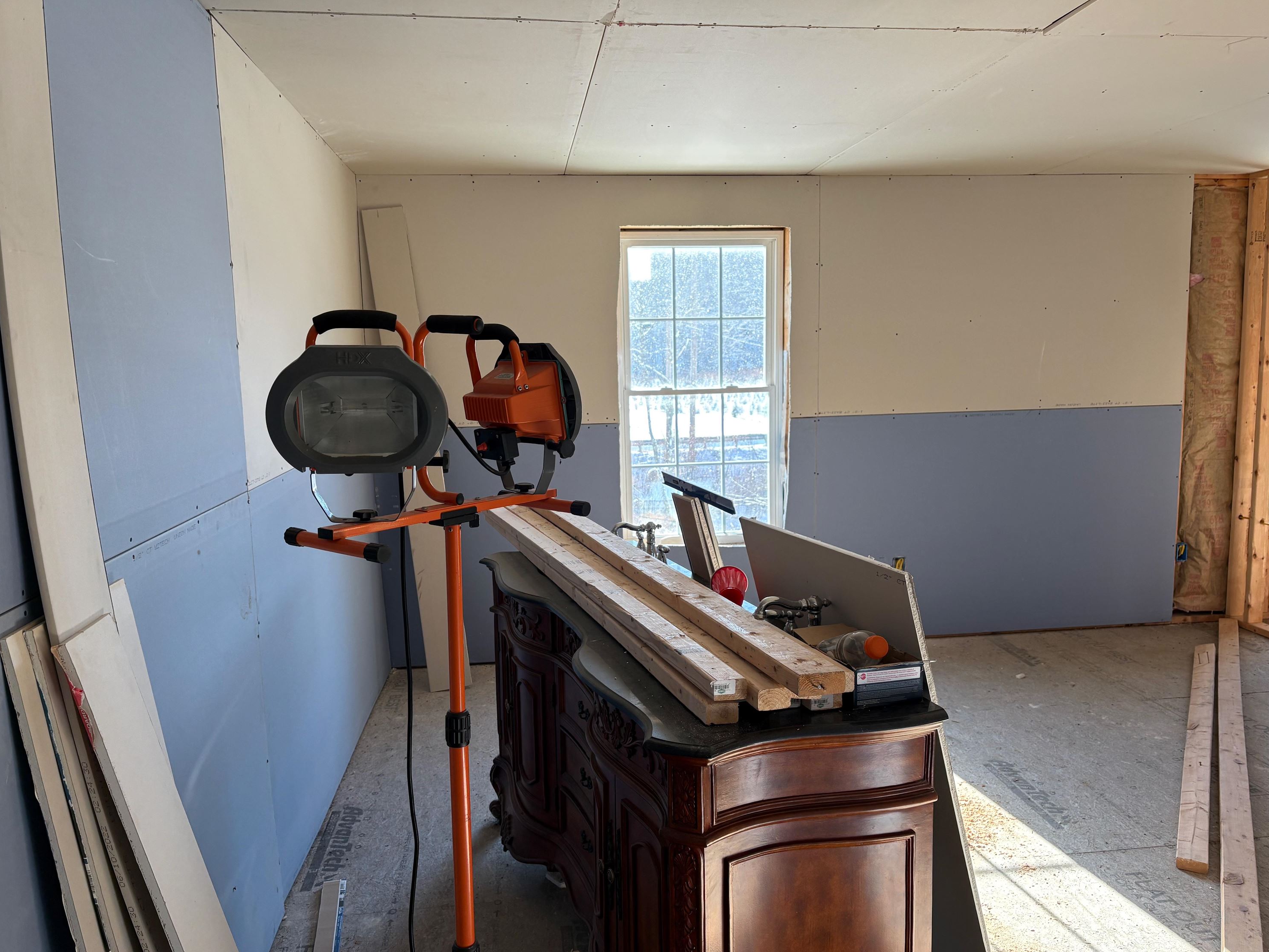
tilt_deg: -6.2
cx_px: 650
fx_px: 990
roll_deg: +1.7
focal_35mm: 27
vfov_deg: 51.4
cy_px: 486
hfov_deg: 65.3
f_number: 1.6
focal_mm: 5.96
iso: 50
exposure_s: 1/121
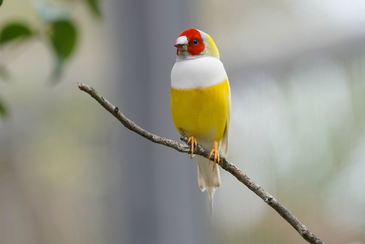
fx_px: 3417
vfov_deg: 4.1
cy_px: 122
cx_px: 182
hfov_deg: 6.1
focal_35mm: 337
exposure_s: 1/1250
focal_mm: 337
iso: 2500
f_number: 8
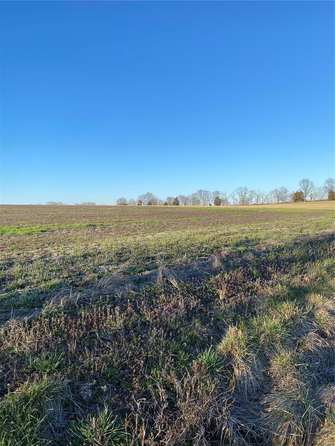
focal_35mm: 26
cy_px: 223
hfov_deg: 53.1
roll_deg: +0.8
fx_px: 335
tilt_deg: -2.2
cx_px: 168
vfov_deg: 67.3
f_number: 1.8
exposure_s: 1/1543
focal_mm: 4.25
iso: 32
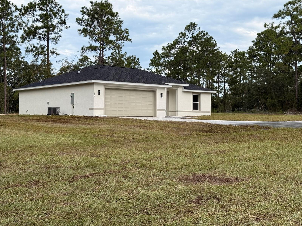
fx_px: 419
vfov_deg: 30.3
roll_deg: +0.1
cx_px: 151
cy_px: 113
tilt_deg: +0.9
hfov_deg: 39.7
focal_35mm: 48
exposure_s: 1/2146
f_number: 1.78
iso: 64
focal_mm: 6.76
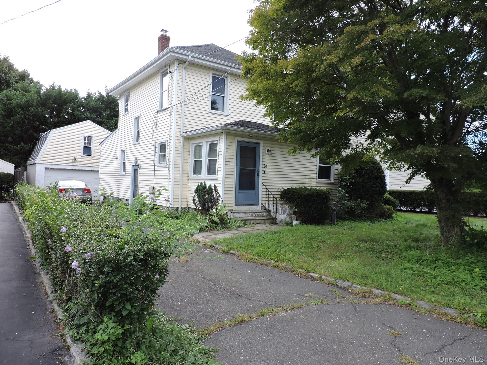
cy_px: 182
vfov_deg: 56.8
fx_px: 338
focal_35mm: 24
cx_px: 244
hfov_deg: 71.6
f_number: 3
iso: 100
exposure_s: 1/320
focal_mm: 4.3
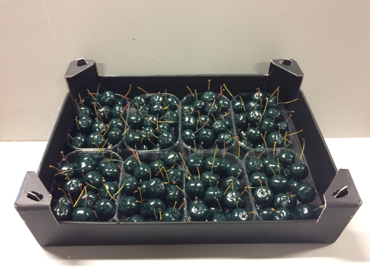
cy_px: 139
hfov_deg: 61.7
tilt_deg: -29.9
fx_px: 310
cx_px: 185
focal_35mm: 29
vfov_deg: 48.2
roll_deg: -1.4
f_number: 2.2
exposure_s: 1/17
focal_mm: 4.15
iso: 320
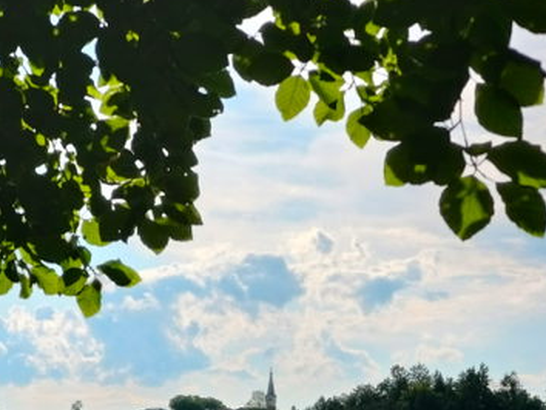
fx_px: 1484
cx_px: 267
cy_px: 362
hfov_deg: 20.9
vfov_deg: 15.6
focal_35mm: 94
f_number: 2.4
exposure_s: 1/2429
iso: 40
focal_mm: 5.54
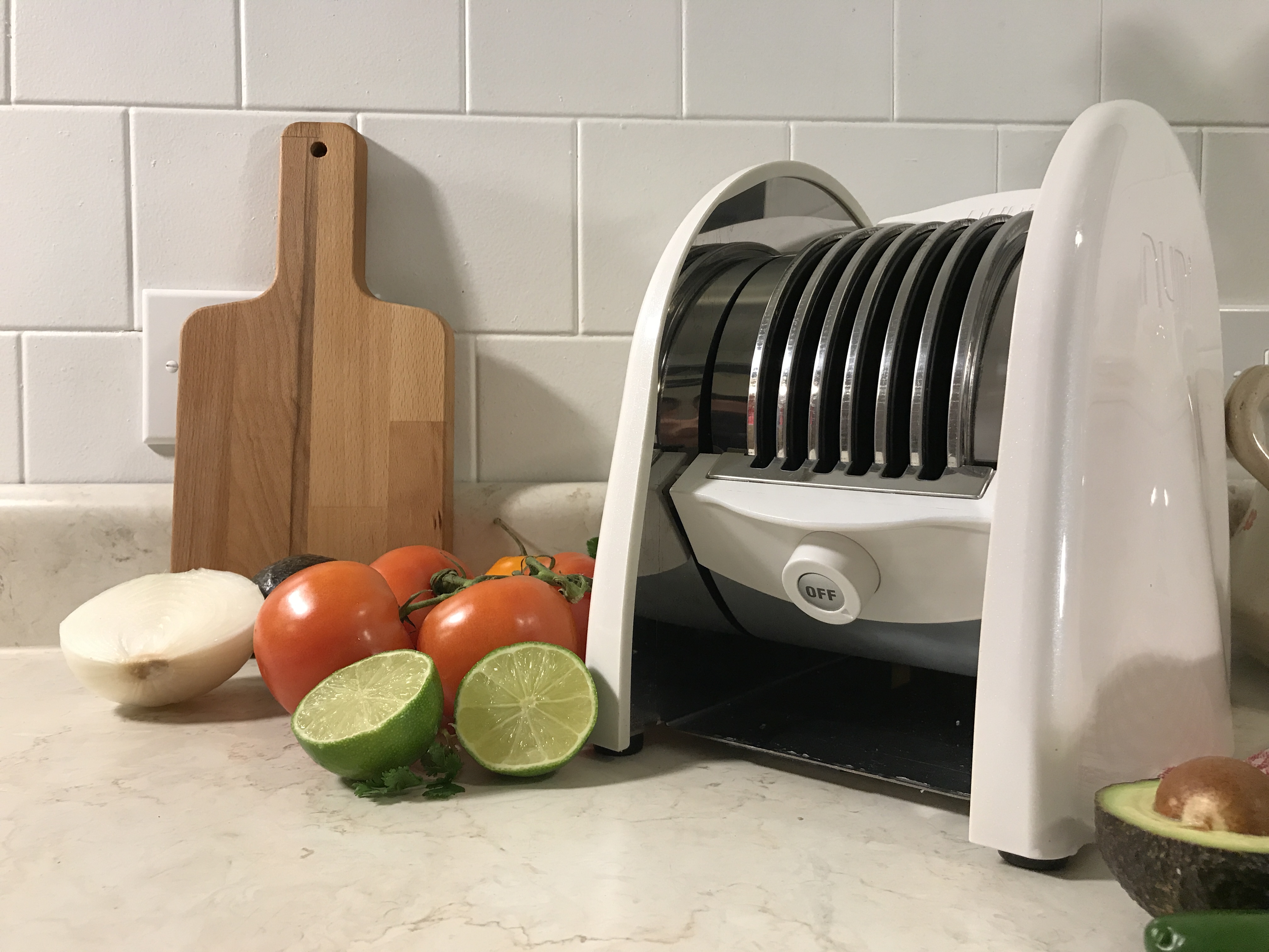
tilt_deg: -2.5
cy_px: 476
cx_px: 634
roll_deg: +0.4
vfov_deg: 49.7
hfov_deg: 63.4
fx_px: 1026
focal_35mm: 28
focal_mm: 3.99
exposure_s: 1/30
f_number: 1.8
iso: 32
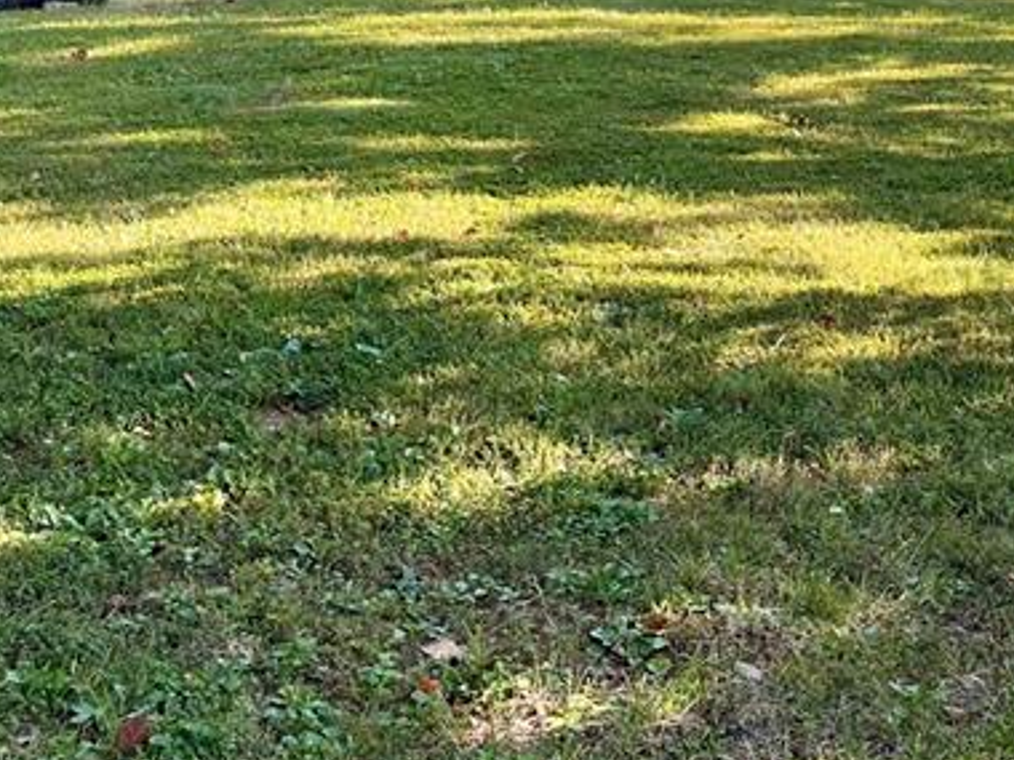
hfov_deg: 27.0
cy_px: -56
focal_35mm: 70
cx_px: 878
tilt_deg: +1.3
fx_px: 2050
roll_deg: +2.6
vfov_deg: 20.1
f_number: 1.6
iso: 50
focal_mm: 5.1
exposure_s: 1/418
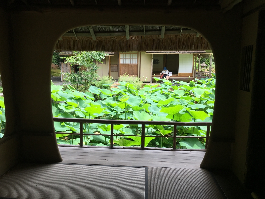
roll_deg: -0.2
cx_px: 132
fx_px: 222
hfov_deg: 61.7
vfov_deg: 48.2
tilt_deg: -8.0
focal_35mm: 29
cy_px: 100
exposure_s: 1/215
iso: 25
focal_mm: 4.15
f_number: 2.2
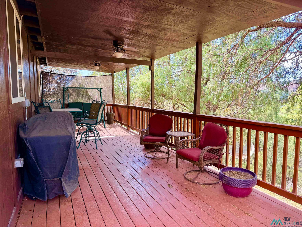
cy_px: 114
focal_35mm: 24
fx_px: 209
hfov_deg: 71.6
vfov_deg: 56.8
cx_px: 151
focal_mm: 6.76
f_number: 1.78
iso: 80
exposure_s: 1/289
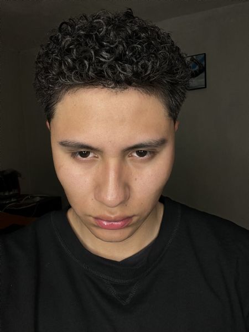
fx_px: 288
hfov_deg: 46.8
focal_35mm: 30
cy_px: 166
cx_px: 124
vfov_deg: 60.0
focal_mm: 2.71
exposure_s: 1/61
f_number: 2.2
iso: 64
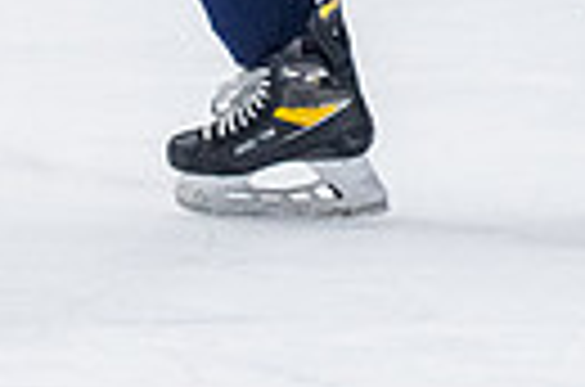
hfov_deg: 2.6
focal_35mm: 802
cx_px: 376
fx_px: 13001
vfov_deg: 1.7
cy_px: -556
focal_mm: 80
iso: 1800
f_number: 2.8
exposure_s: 1/640
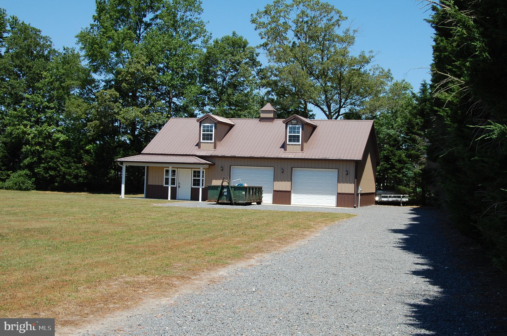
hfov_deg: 38.9
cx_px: 254
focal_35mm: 51
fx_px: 717
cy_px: 168
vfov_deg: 26.4
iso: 200
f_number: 9
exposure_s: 1/320
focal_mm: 34
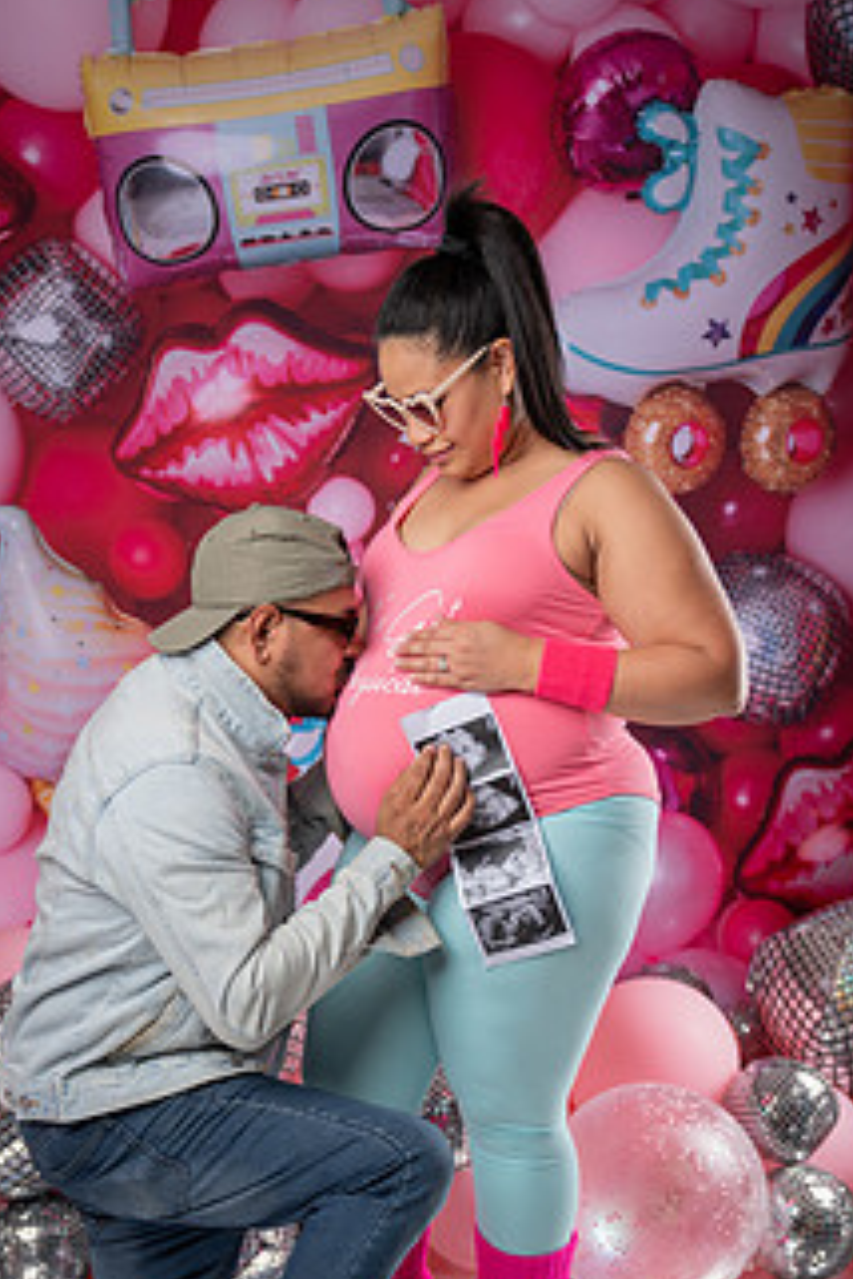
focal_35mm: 56
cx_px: 351
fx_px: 1990
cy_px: 833
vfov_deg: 35.4
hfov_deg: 24.2
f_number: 3.5
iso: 50
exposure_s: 1/60
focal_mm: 40
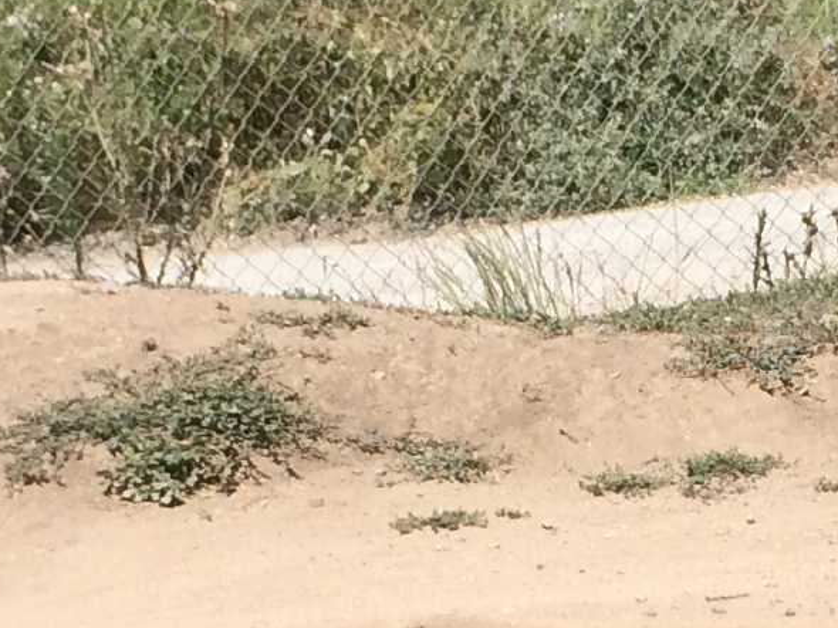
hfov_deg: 11.8
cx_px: 818
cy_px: 563
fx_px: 4017
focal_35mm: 166
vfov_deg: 8.9
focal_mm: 4.12
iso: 32
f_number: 2.2
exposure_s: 1/1709
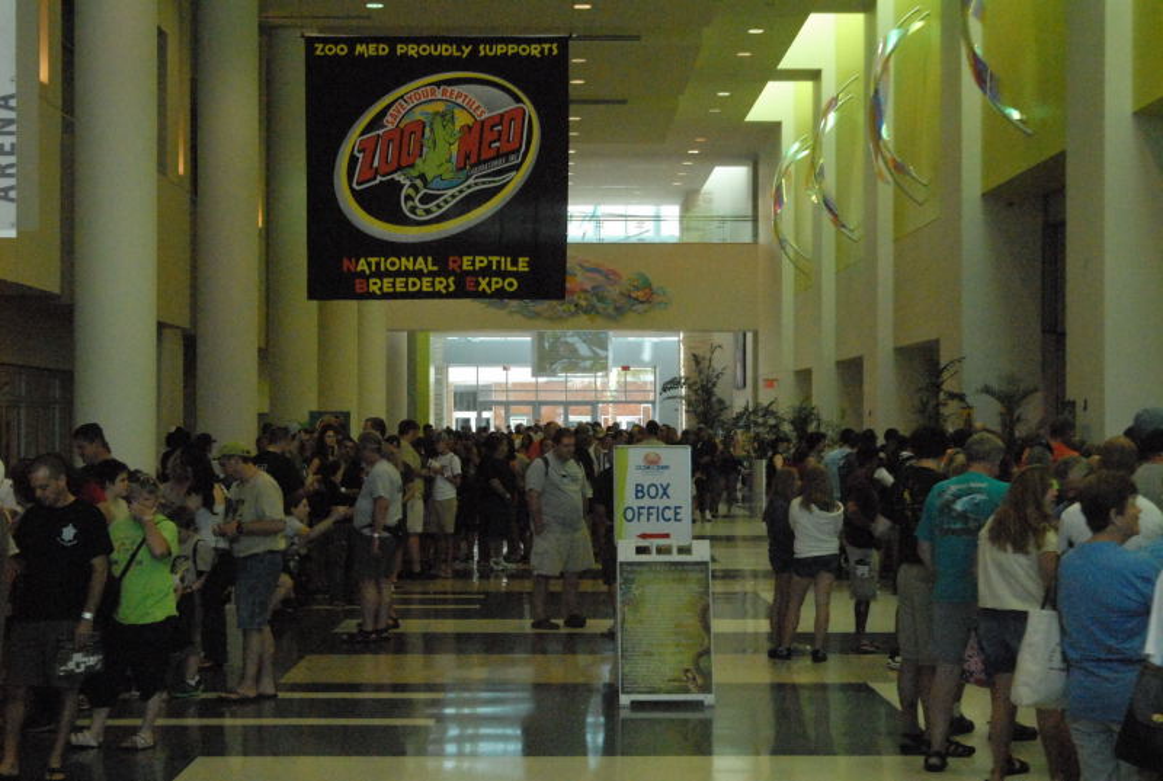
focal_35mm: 72
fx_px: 2331
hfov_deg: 28.0
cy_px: 390
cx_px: 582
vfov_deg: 19.0
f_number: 6.3
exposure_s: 1/1000
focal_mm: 48
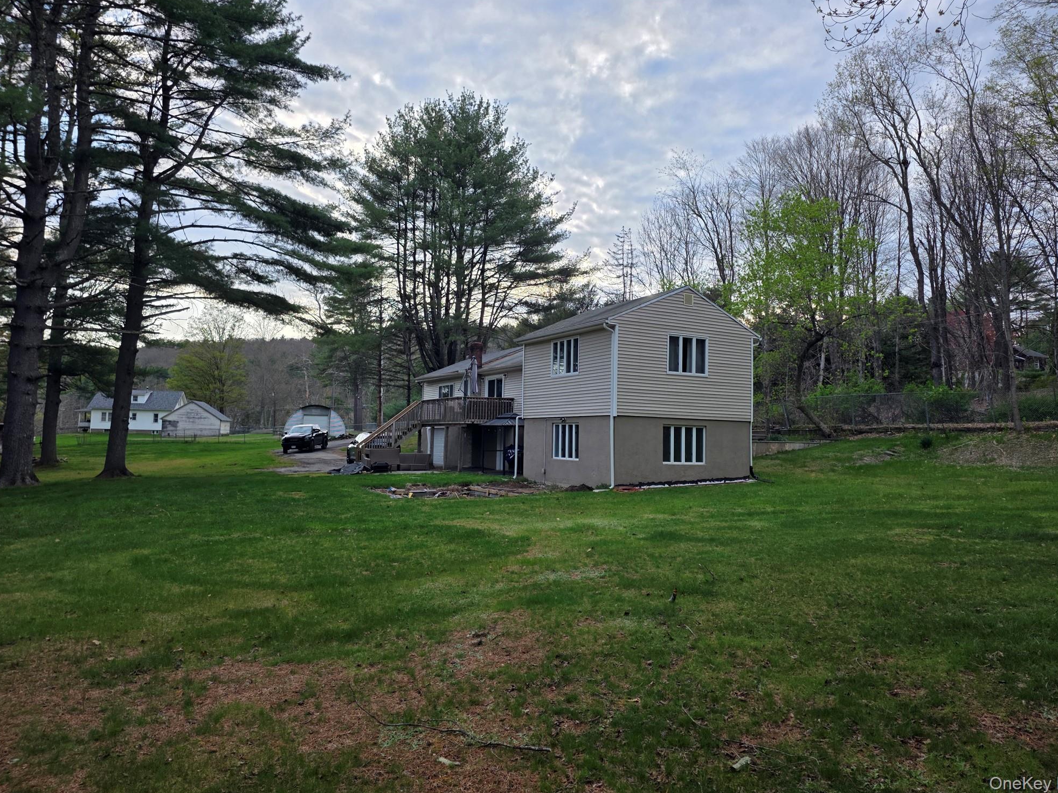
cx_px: 547
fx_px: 733
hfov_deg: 71.6
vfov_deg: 56.8
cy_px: 382
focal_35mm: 24
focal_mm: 6.3
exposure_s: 1/1365
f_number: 1.7
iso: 80
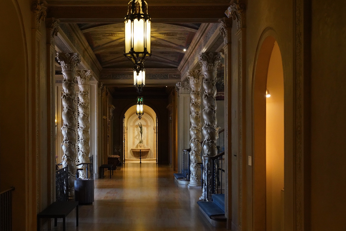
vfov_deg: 26.0
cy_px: 135
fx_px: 500
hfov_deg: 38.1
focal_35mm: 52
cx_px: 142
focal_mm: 44
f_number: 6.3
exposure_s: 1/100
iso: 6400
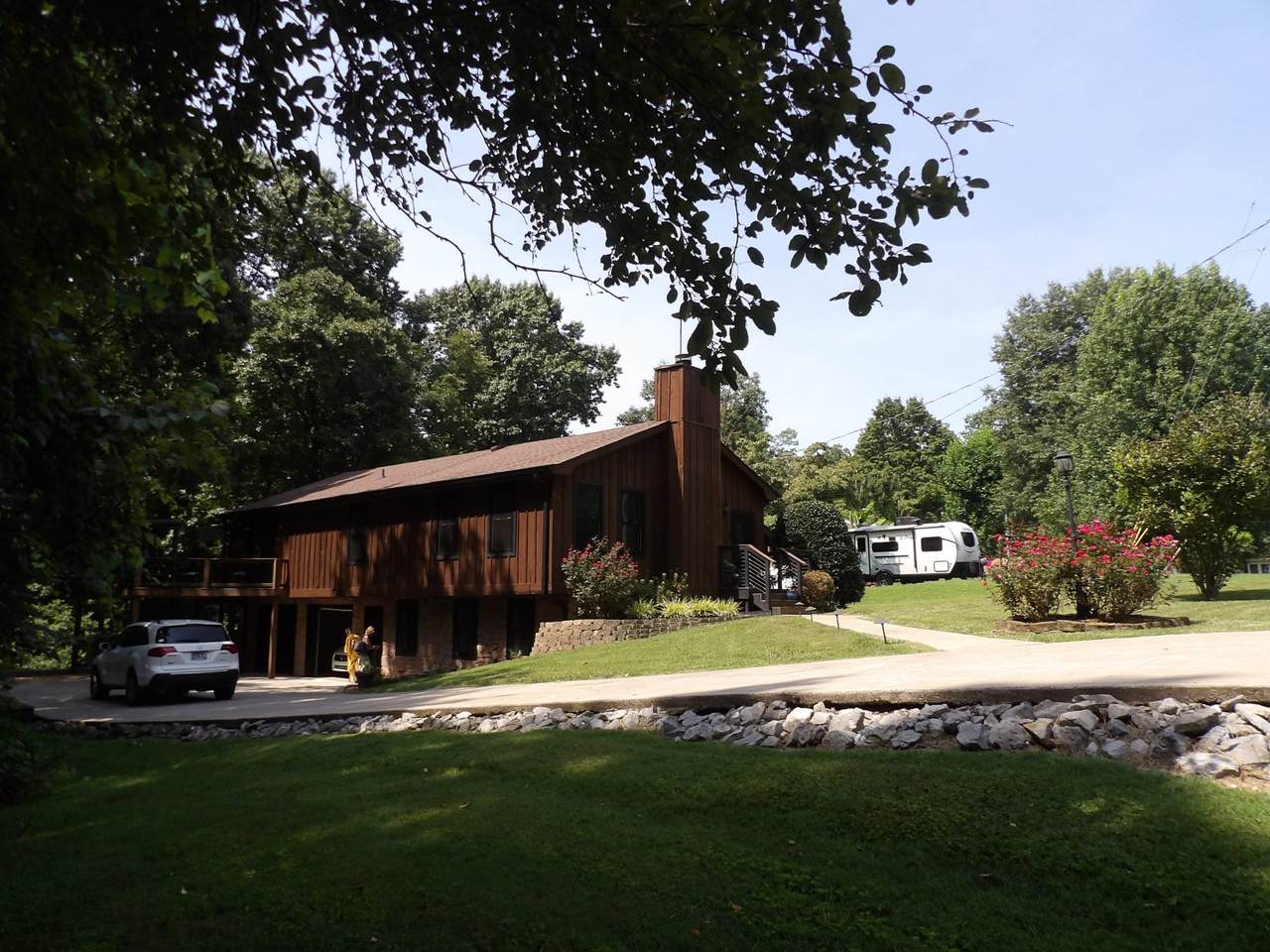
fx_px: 881
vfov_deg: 56.8
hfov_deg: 71.6
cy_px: 476
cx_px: 635
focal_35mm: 24
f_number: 3.2
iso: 100
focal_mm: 4.3
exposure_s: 1/532
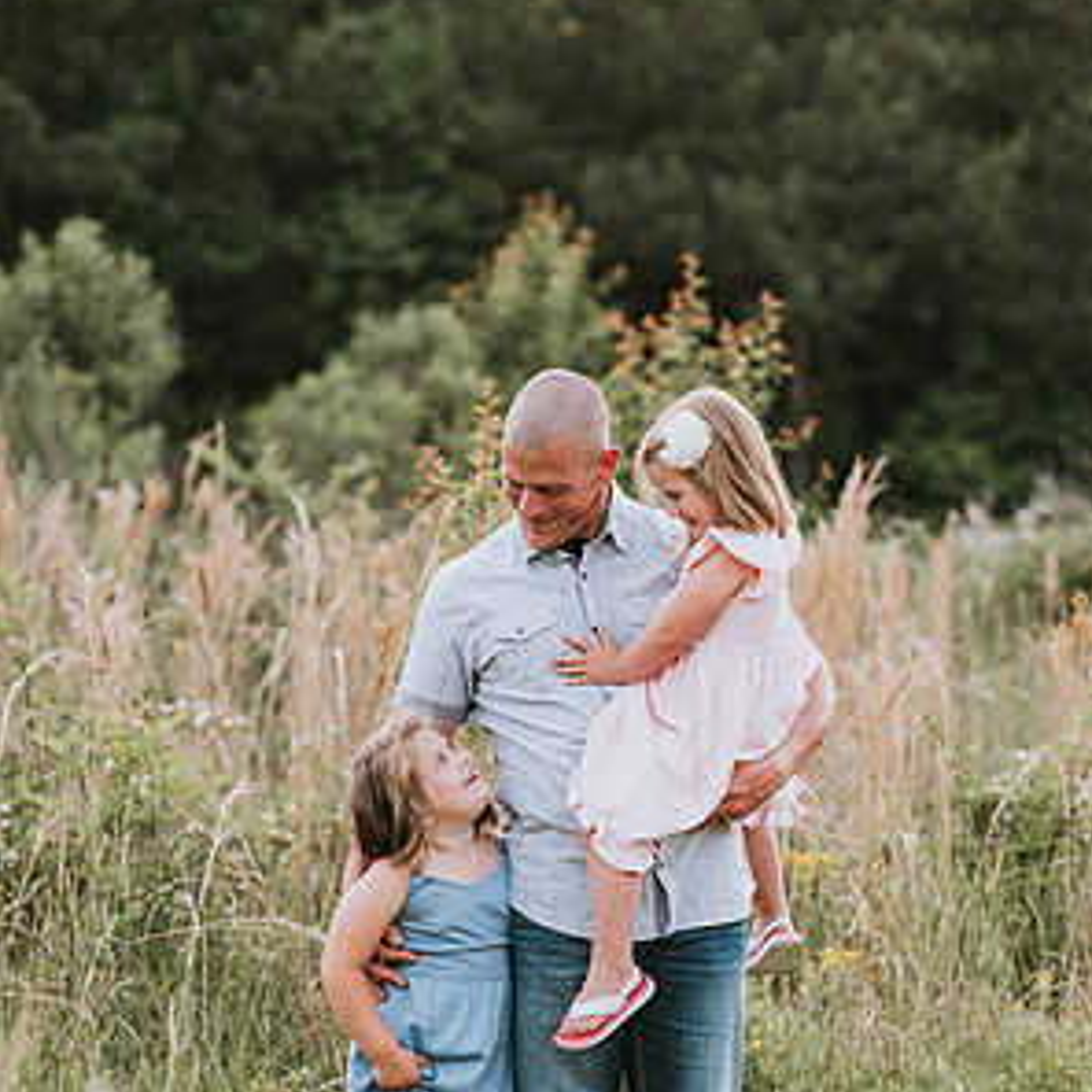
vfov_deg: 15.8
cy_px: 808
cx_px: 550
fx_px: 3926
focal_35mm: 110
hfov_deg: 15.8
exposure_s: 1/320
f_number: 2.5
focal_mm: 85
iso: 200
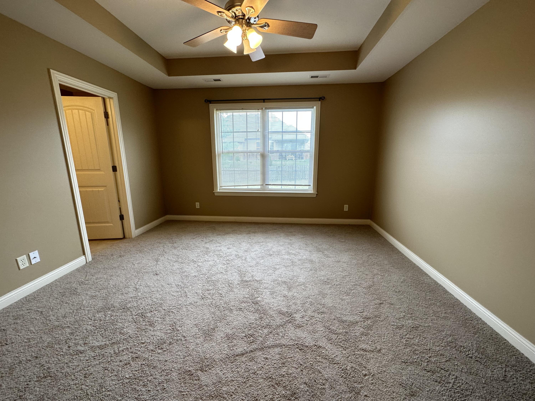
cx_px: 268
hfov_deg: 102.1
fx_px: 216
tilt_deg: -12.3
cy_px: 200
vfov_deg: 85.7
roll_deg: +0.5
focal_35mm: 14
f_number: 2.2
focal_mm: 2.22
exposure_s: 1/120
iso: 100
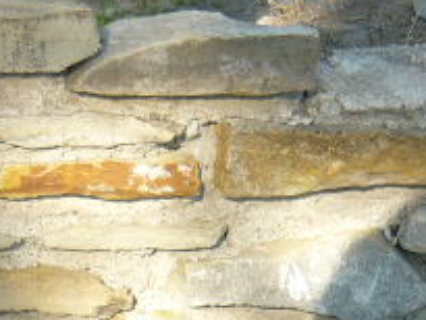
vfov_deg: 13.5
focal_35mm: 103
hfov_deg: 18.7
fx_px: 1268
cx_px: 37
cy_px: 490
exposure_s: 1/500
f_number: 2.8
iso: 100
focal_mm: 5.5
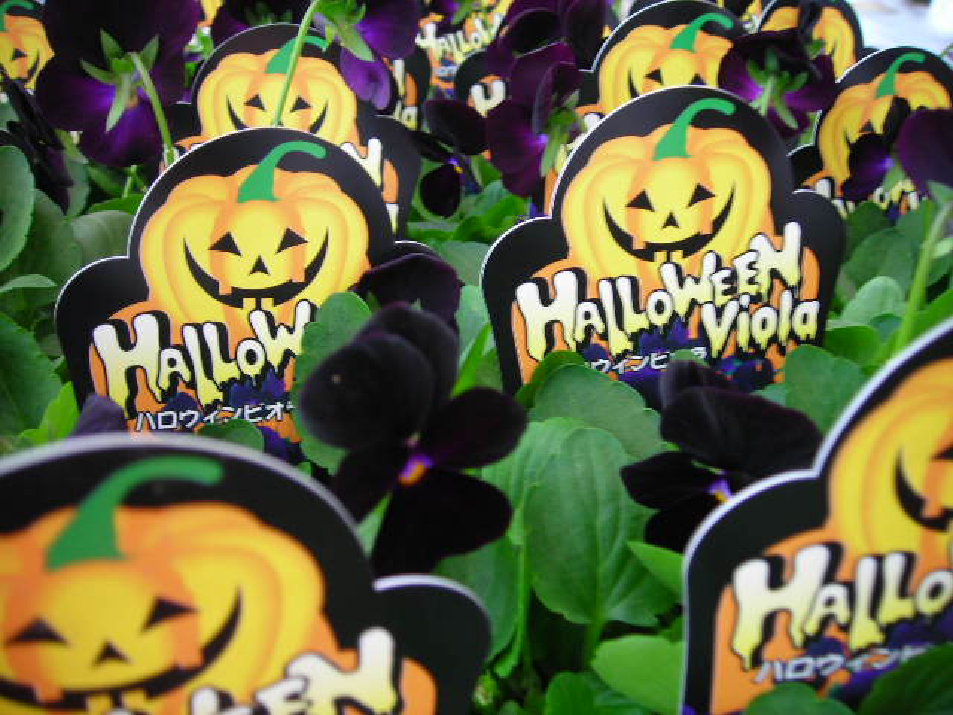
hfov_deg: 49.0
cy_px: 358
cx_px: 476
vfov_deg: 37.7
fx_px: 1046
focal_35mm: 38
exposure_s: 1/3.9
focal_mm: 6.3
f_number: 3.2
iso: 85
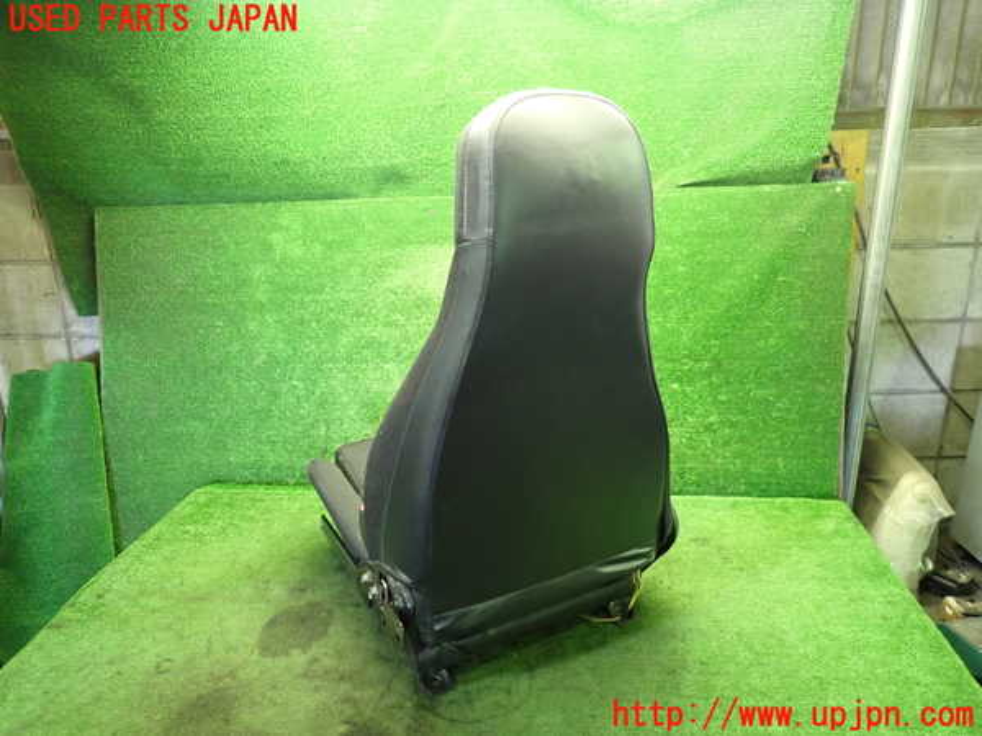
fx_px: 709
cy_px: 368
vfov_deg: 54.9
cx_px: 491
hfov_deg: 69.4
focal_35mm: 25
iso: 500
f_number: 2
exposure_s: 1/30
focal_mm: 4.5
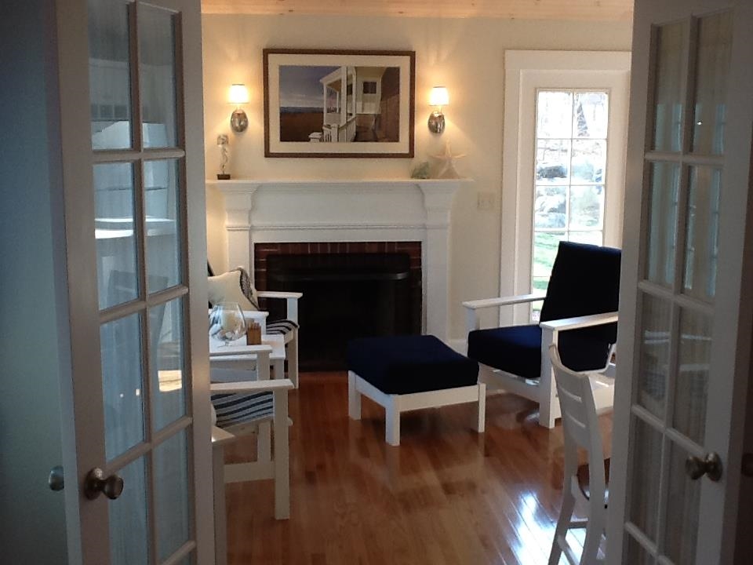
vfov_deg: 44.2
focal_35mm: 32
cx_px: 376
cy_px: 282
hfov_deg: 56.8
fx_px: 696
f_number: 2.4
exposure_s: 1/40
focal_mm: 2.03
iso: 80
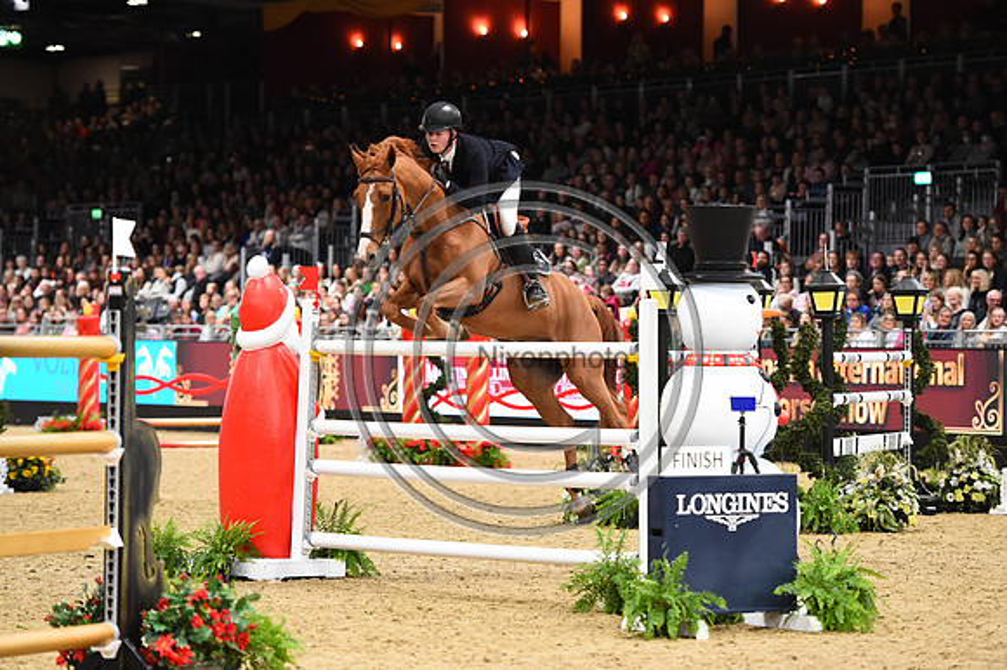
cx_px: 504
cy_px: 335
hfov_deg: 14.7
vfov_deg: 9.8
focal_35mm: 140
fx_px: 3914
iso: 5000
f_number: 3.5
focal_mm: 140
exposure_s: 1/800
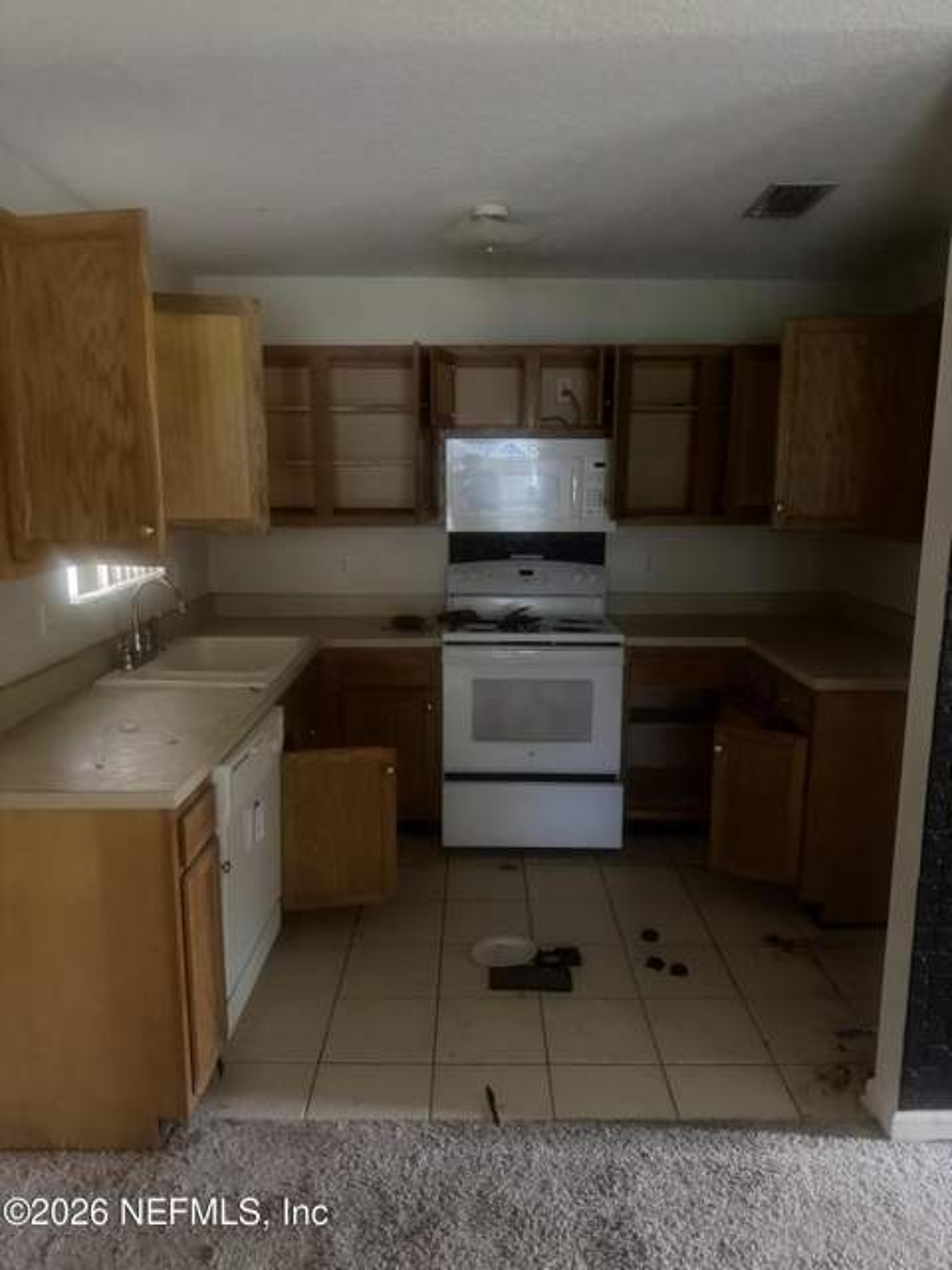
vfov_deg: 71.6
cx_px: 476
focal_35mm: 24
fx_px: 880
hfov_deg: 56.8
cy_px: 635
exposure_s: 1/30
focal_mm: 6.76
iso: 1000
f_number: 1.78
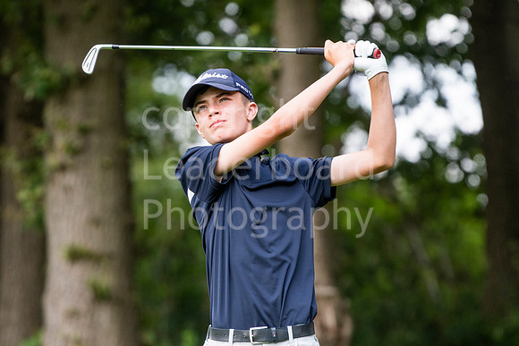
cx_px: 260
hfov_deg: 3.6
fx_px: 8219
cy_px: 173
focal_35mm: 570
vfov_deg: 2.4
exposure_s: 1/1000
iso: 1600
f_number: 5.6
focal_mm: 380
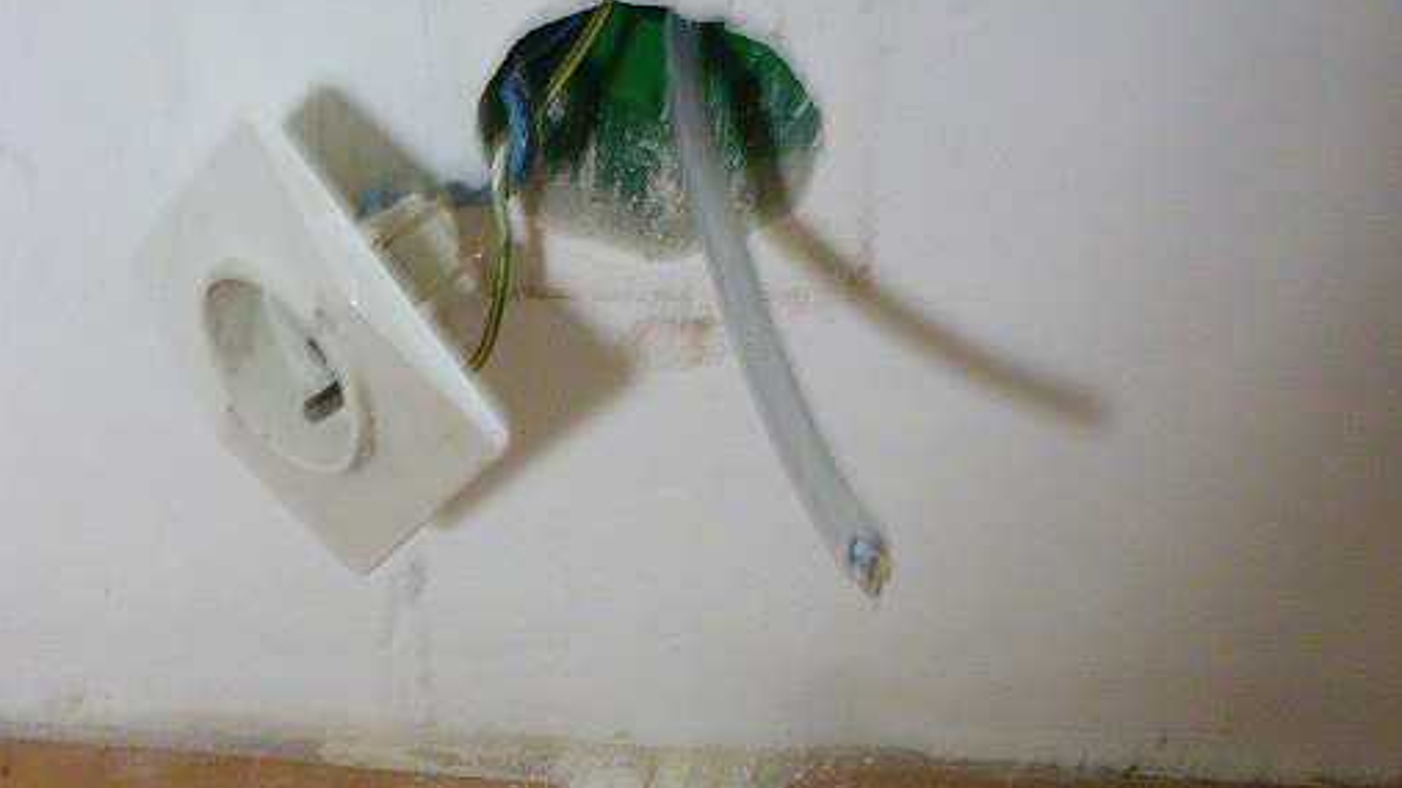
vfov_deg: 11.7
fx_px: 3828
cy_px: 322
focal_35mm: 103
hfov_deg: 20.8
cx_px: 700
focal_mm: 15.3
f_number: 4.6
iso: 200
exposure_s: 1/4
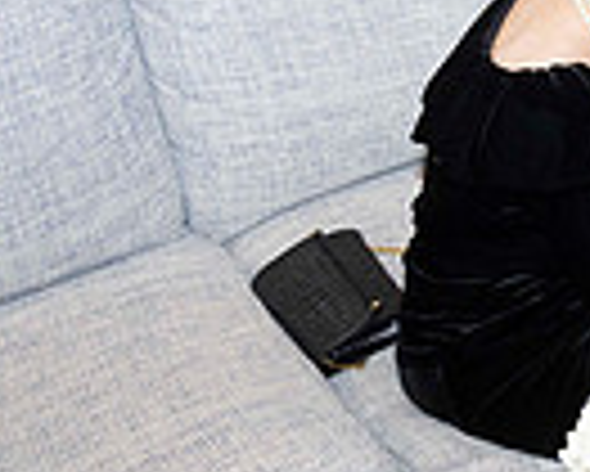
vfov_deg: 14.4
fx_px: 1747
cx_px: 1203
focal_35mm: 100
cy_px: -223
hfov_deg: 15.2
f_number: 5.6
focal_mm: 24
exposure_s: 1/80
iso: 800
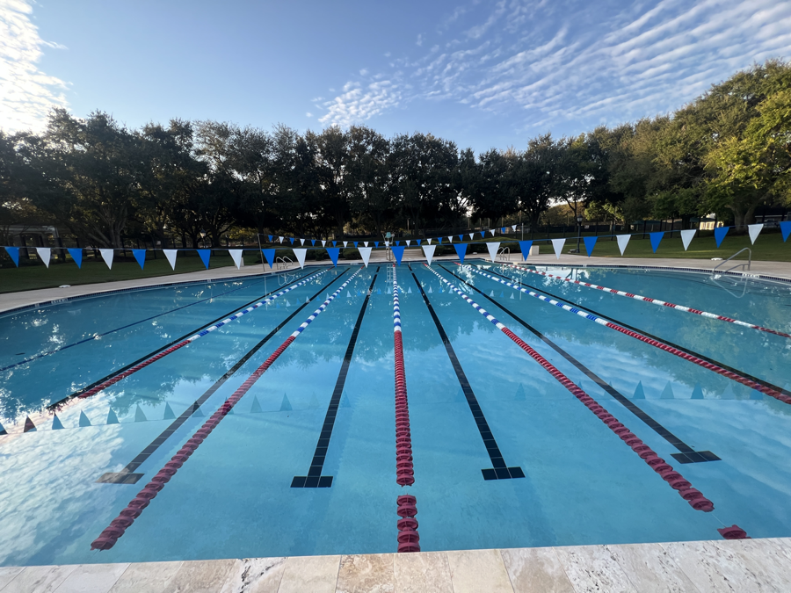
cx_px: 396
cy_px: 296
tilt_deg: -11.1
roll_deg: +2.7
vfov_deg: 89.9
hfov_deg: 106.2
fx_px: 297
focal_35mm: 13
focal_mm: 1.57
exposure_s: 1/245
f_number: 1.8
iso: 32
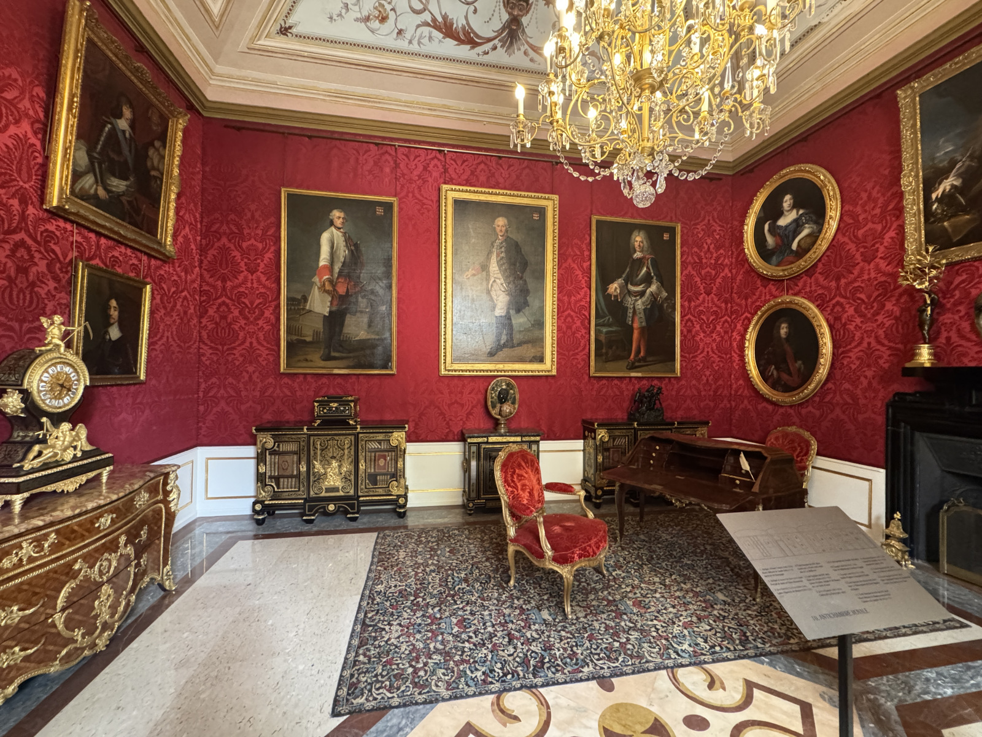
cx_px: 491
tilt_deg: +1.1
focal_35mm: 14
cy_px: 368
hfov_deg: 102.1
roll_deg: -0.5
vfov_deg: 85.7
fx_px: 397
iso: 800
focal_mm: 2.22
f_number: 2.2
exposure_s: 1/50
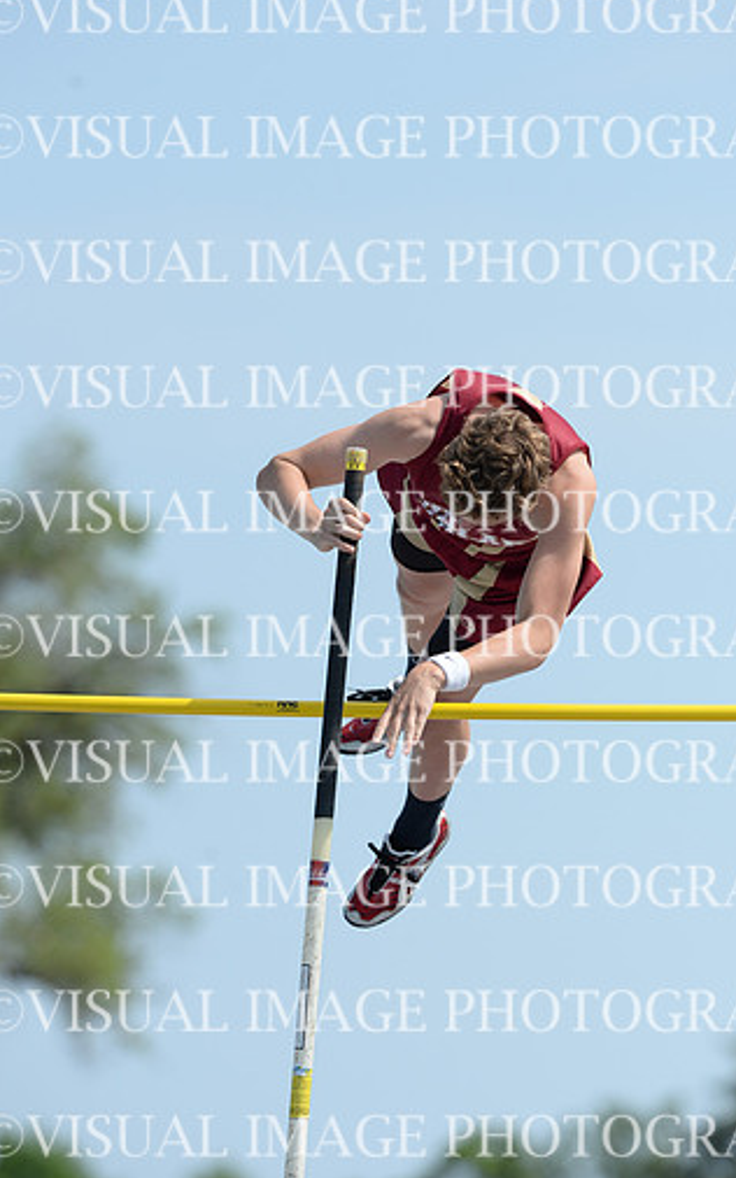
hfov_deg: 2.8
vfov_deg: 4.5
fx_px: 14996
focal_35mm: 467
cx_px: 429
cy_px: 573
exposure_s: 1/1600
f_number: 6.3
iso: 320
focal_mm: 400
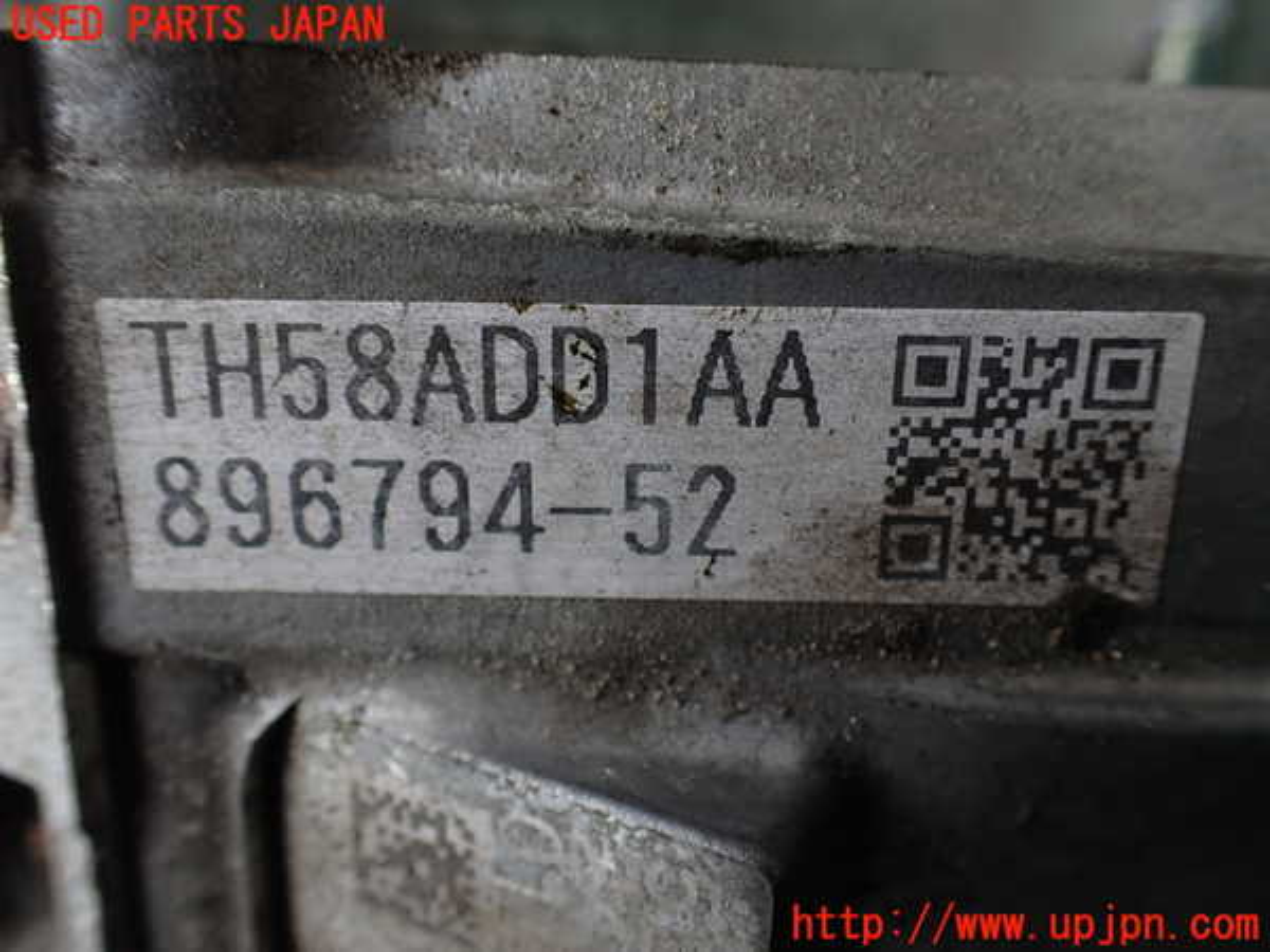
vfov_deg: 46.8
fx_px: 1101
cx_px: 635
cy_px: 476
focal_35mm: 30
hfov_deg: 60.0
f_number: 2.3
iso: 125
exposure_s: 1/125
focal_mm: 5.4
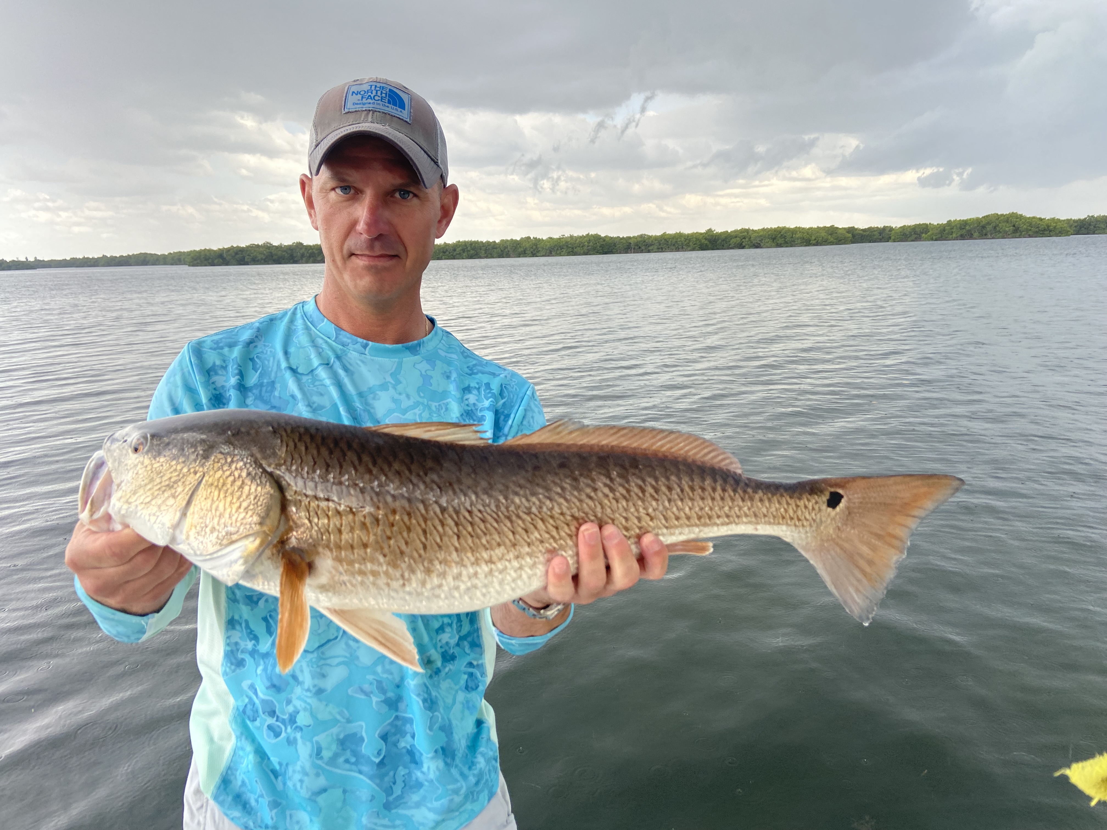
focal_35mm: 26
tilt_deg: -12.5
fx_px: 831
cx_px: 554
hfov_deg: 67.3
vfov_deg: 53.1
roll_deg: +2.6
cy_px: 415
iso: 32
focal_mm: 4.25
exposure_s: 1/358
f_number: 1.8
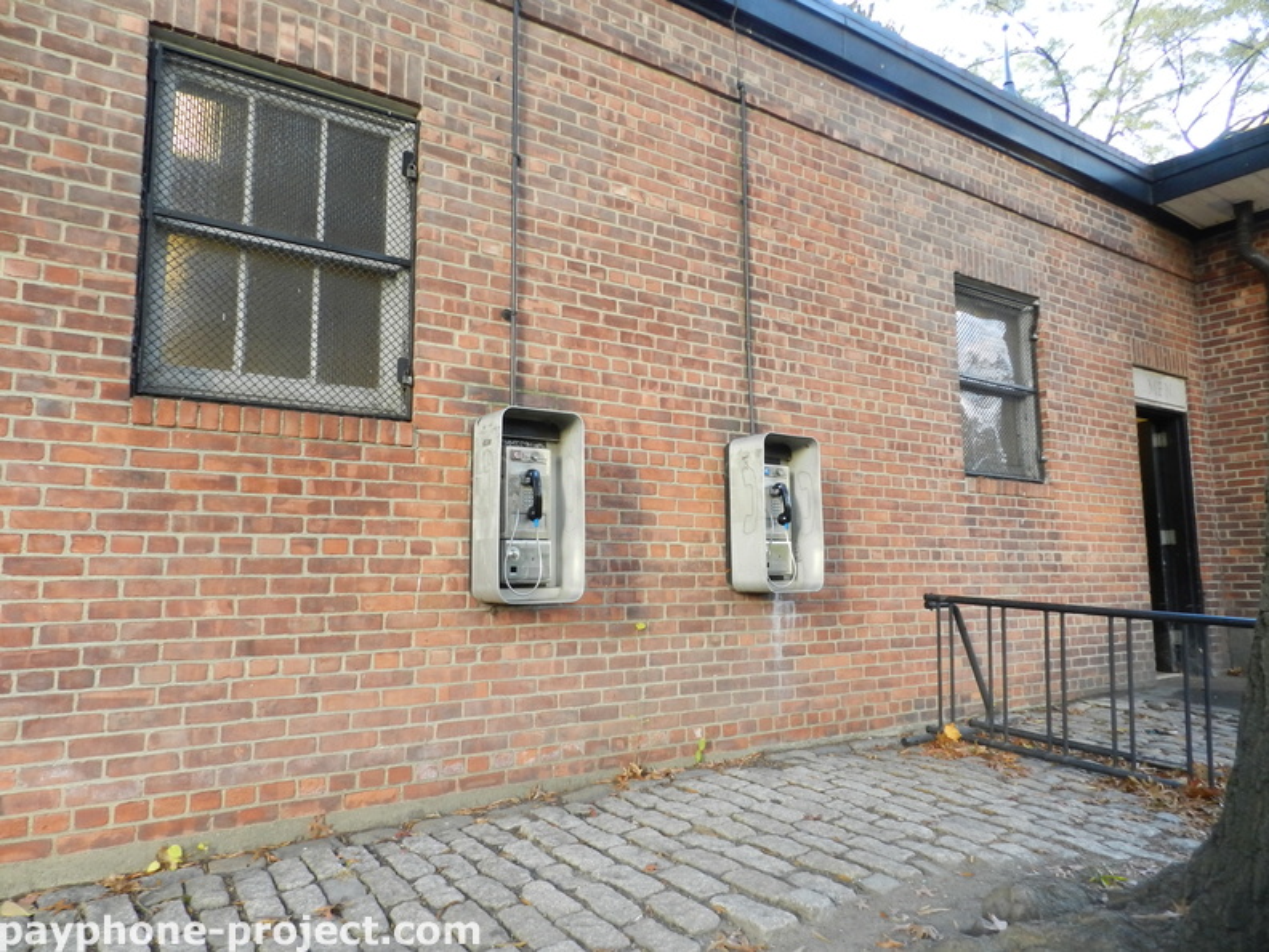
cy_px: 476
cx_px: 634
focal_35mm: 23
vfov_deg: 58.9
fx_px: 843
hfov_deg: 73.9
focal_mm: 4
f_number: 3.4
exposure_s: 1/30
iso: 320
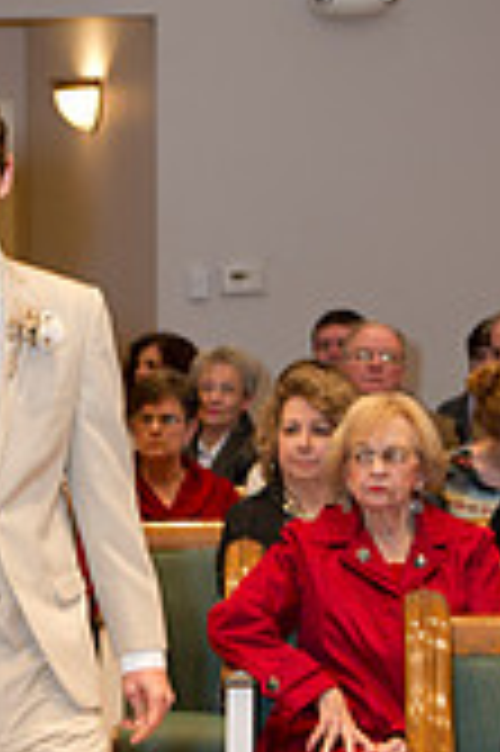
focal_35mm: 140
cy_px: 797
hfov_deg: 9.6
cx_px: -137
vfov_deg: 14.4
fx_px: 2923
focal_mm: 52
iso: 1250
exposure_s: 1/80
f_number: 4
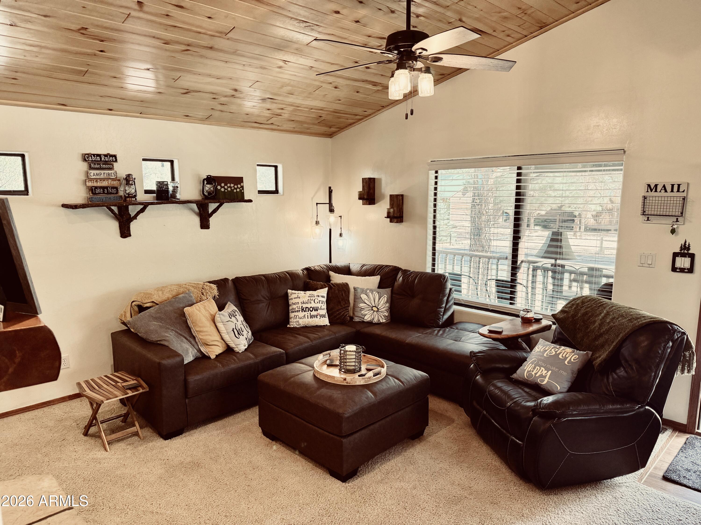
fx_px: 486
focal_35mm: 24
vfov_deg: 56.8
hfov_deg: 71.6
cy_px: 262
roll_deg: -0.5
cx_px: 350
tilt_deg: -8.9
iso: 200
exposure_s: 1/120
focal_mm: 6.76
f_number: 1.78
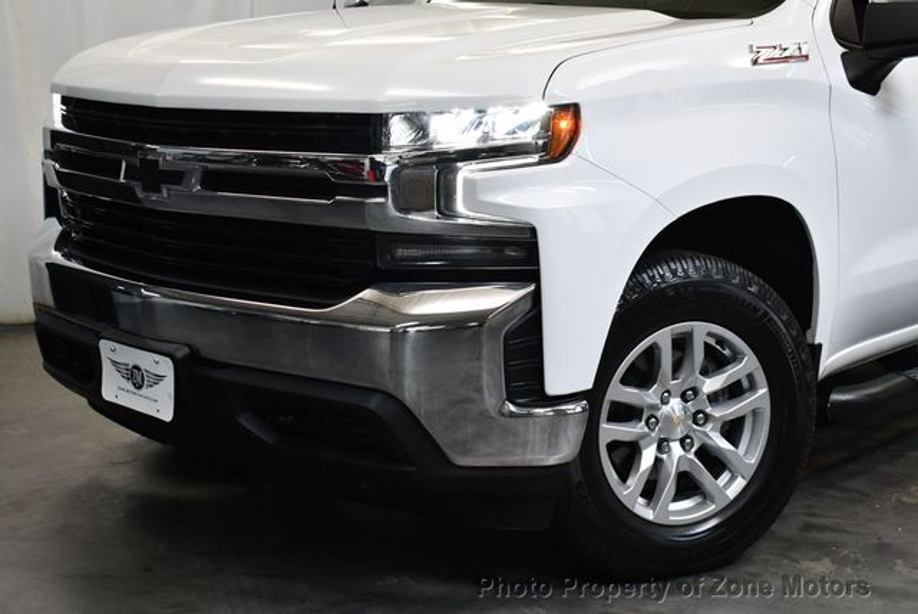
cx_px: 459
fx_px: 1480
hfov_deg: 34.5
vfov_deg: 23.4
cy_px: 307
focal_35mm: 58
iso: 800
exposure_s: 1/160
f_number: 4.2
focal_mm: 29
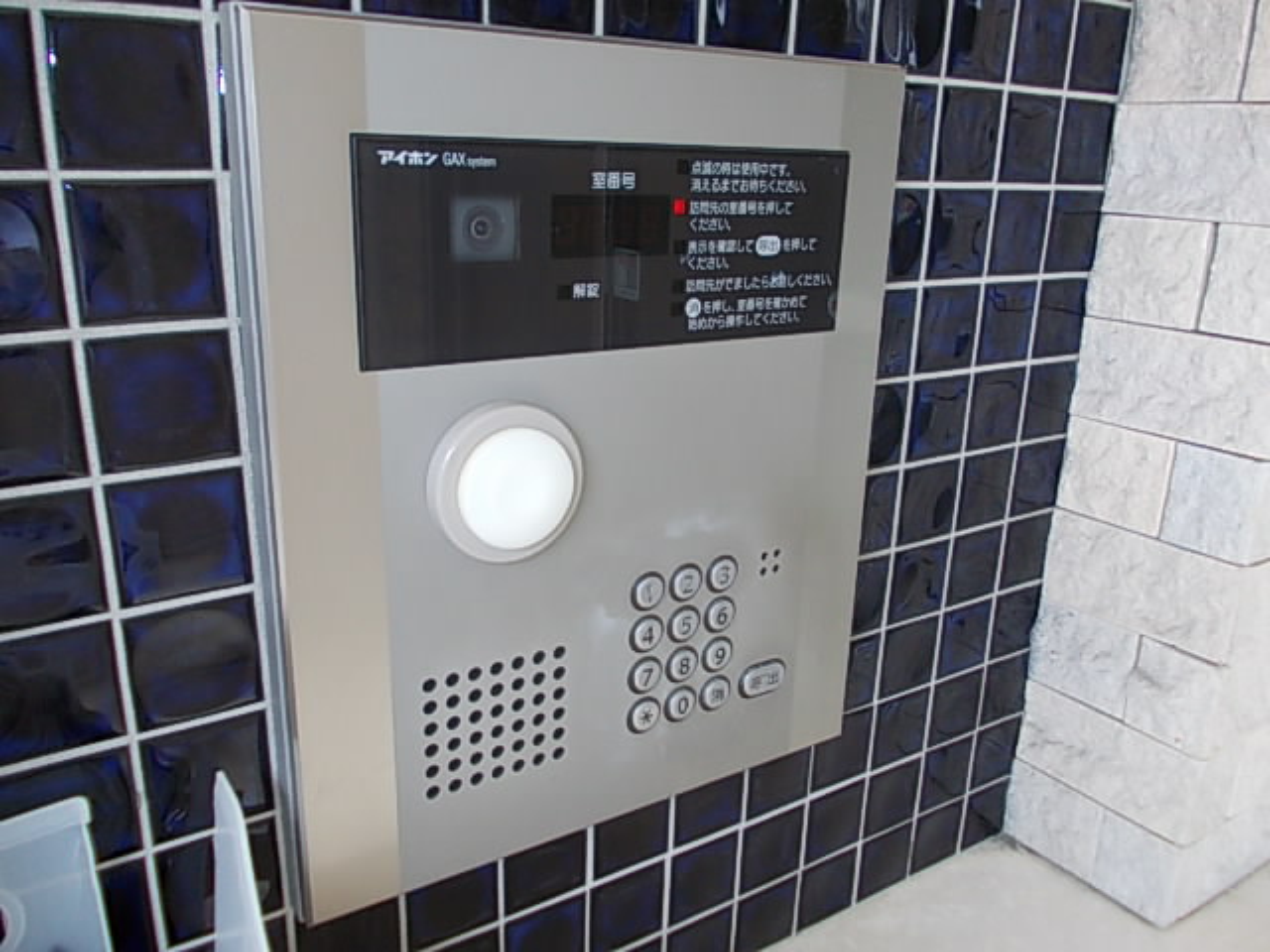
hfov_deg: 63.4
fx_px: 1027
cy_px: 476
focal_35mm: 28
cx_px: 635
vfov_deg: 49.7
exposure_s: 1/25
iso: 200
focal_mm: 4
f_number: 2.7
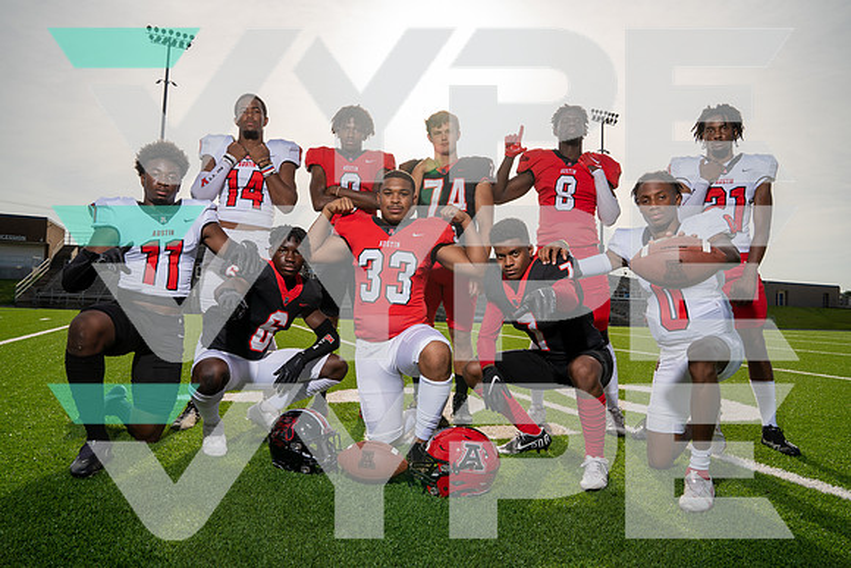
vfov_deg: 53.2
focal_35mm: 24
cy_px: 284
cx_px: 426
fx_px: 567
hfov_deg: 73.7
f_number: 8
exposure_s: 1/250
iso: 100
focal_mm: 24
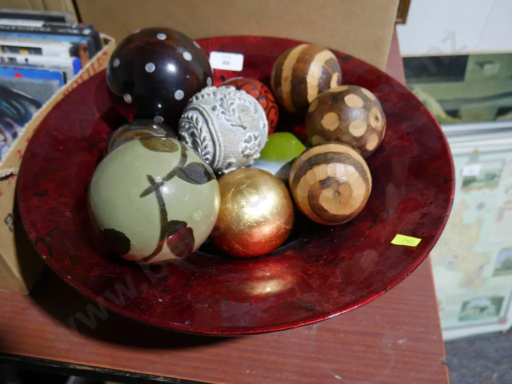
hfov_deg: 56.8
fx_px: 474
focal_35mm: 32
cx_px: 256
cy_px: 192
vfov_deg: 44.2
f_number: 4
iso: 500
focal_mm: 16
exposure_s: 1/60
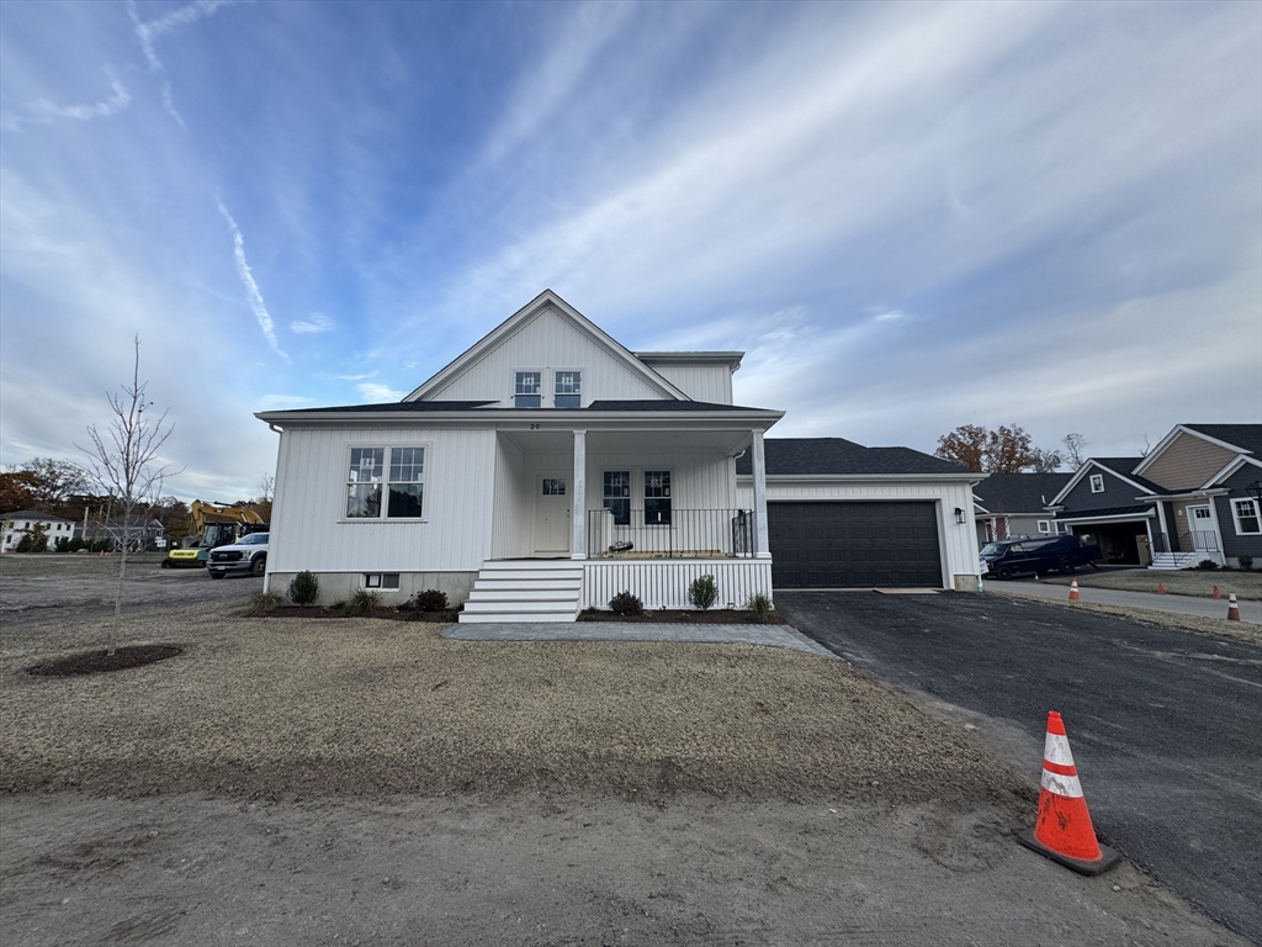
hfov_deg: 102.1
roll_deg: +0.3
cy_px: 474
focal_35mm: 14
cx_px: 631
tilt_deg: +8.3
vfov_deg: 85.7
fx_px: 510
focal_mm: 2.22
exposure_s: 1/508
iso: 40
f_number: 2.2
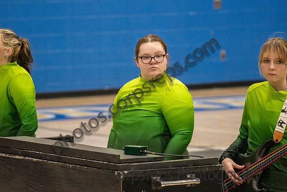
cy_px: 101
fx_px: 2391
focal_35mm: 300
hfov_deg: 6.9
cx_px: 147
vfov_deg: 4.6
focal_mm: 190
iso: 4500
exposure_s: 1/500
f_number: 4
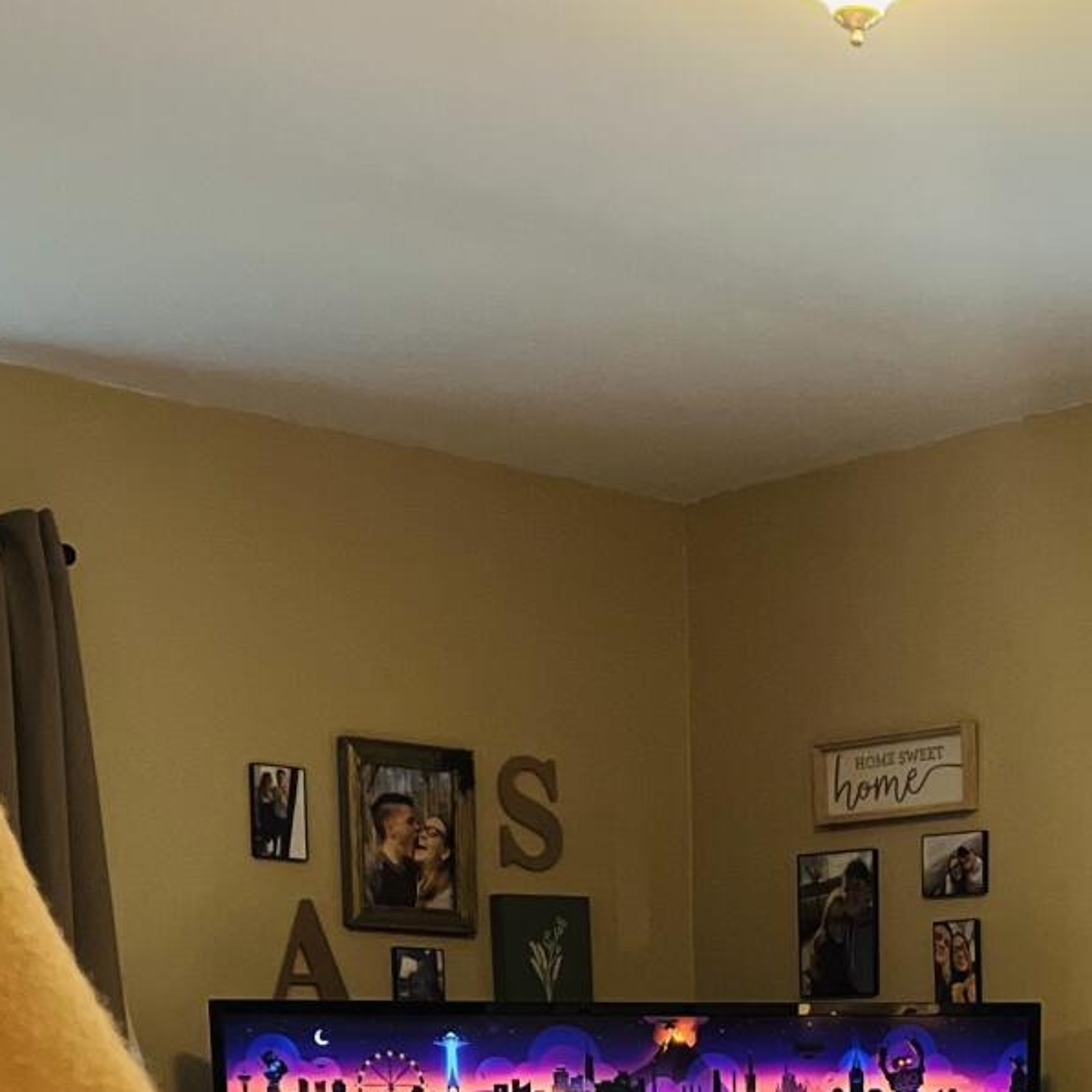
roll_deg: -0.4
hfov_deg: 22.2
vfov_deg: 19.9
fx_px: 2748
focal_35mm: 77
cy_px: 1566
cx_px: 883
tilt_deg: -10.0
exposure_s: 1/60
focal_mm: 5.7
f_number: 1.5
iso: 500
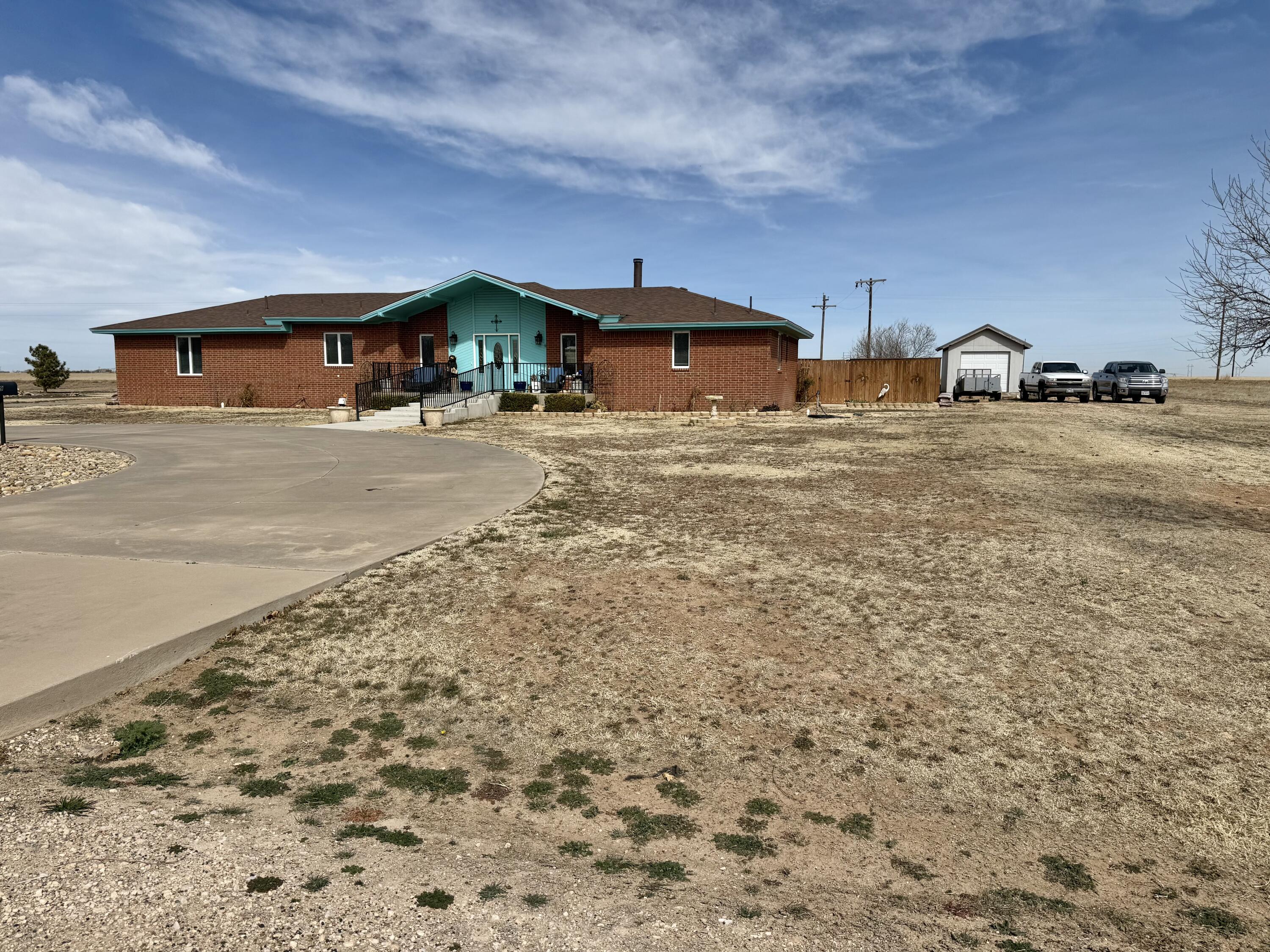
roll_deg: -0.1
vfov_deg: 56.8
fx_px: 881
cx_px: 635
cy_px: 476
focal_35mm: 24
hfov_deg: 71.6
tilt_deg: -5.1
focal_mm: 6.76
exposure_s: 1/9091
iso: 80
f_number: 1.78
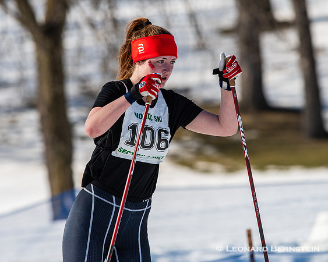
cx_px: 160
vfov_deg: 3.1
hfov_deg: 3.8
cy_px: 131
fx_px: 4918
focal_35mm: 507
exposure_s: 1/2000
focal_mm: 300
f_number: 6.3
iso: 400
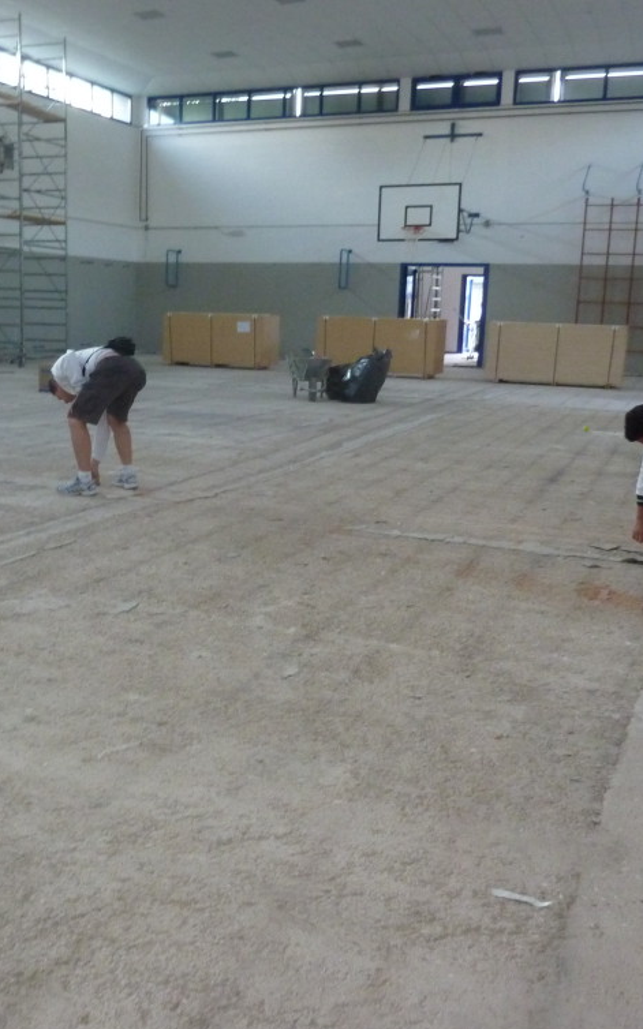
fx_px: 1010
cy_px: 513
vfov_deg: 54.0
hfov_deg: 34.8
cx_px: 188
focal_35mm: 36
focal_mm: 4.1
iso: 400
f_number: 3.3
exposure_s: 1/25
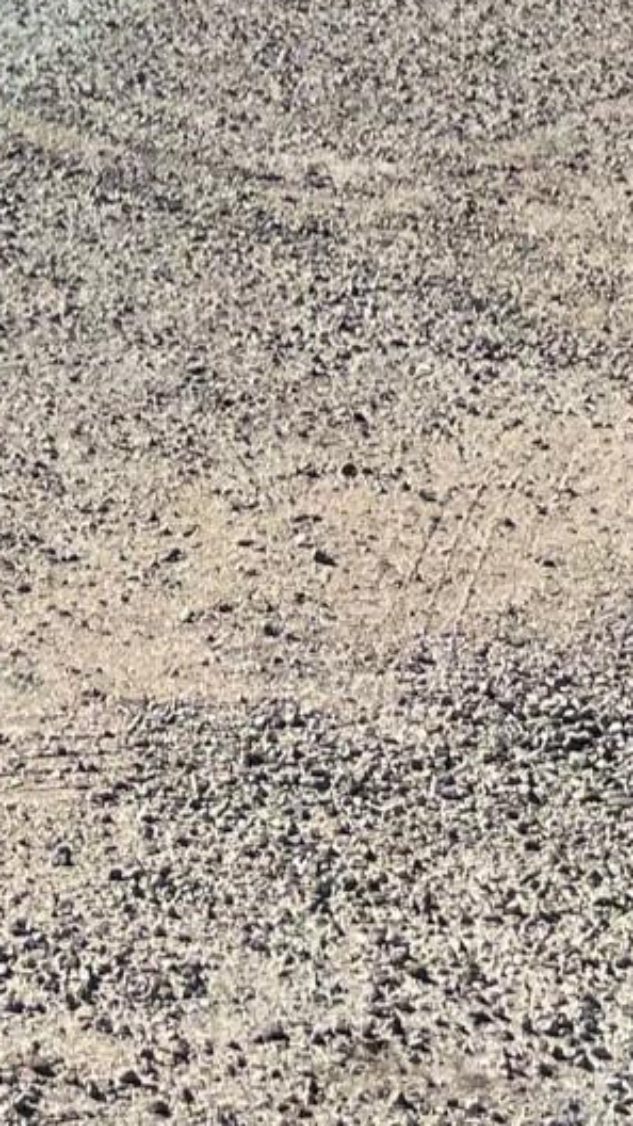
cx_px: -297
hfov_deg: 10.6
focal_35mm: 110
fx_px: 3282
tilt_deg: -3.7
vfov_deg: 17.8
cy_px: -473
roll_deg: -1.1
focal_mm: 4.2
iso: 32
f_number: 1.6
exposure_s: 1/3205
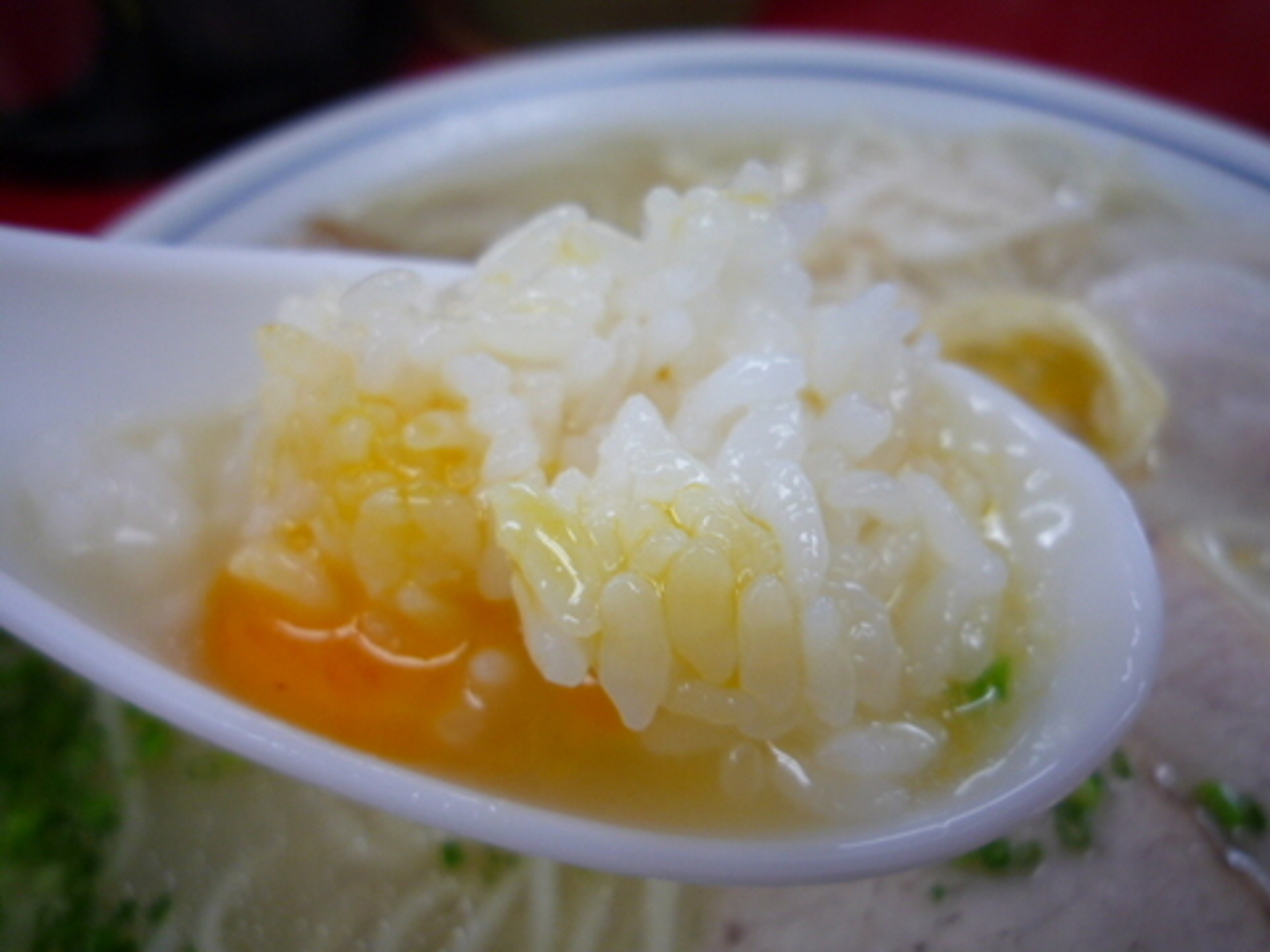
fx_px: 917
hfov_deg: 69.4
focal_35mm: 25
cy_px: 476
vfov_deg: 54.9
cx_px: 635
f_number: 2.8
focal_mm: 4.4
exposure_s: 1/60
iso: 100
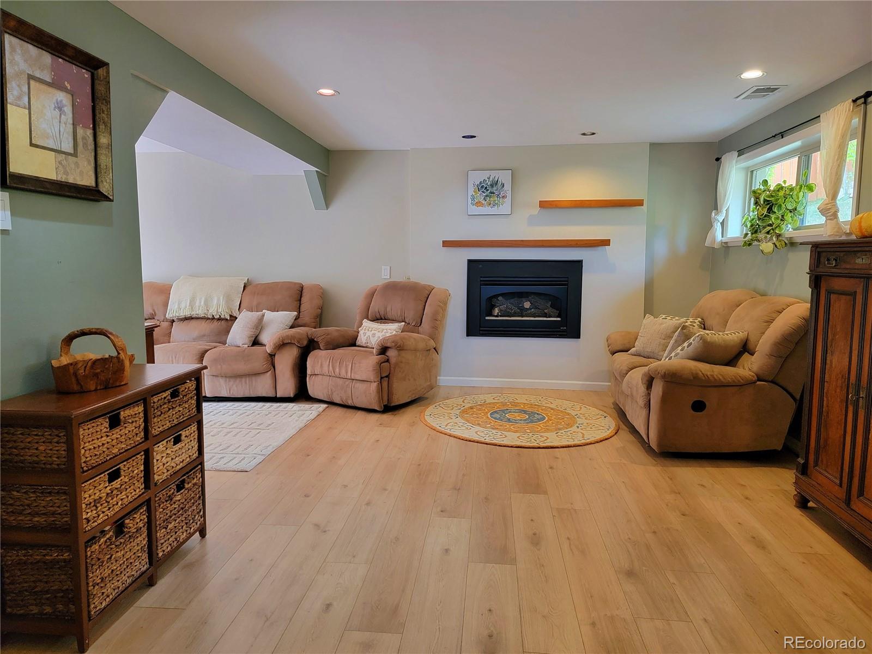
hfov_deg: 71.6
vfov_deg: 56.8
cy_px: 327
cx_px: 436
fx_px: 605
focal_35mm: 24
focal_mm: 6.7
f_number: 1.8
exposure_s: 1/120
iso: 320
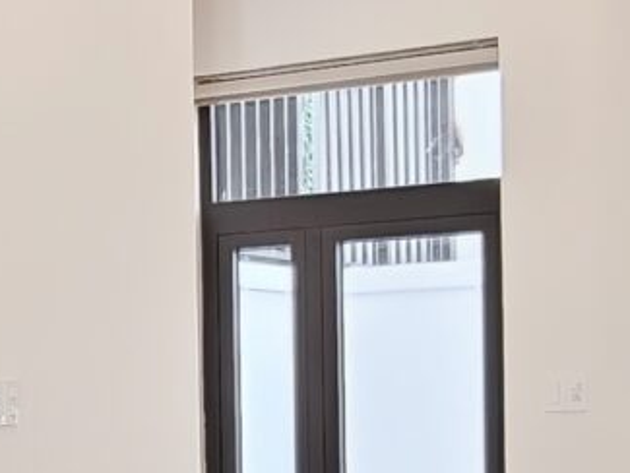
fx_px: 2148
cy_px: 510
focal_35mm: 118
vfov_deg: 12.4
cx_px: -153
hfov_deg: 16.0
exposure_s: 1/100
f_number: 2
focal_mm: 2.3
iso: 640
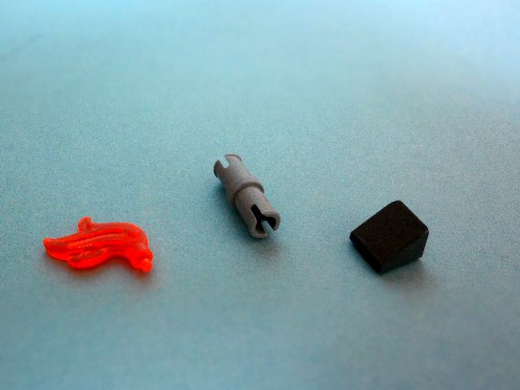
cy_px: 195
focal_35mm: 32
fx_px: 481
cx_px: 260
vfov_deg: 44.2
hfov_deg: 56.8
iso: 400
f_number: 3.7
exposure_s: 1/15
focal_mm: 5.7
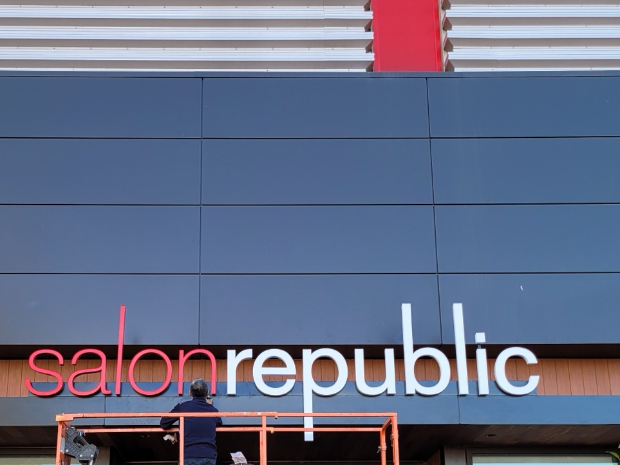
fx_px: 967
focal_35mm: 54
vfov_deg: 26.2
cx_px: 248
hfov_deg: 35.4
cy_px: 409
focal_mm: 5
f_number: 1.8
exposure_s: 1/158
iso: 40
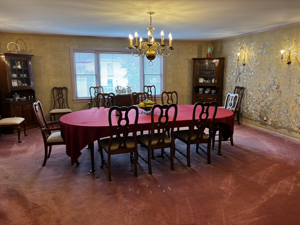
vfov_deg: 53.1
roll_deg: +0.2
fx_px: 225
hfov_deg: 67.3
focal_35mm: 26
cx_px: 150
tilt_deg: -10.4
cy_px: 112
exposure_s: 1/60
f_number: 1.6
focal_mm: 5.96
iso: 250
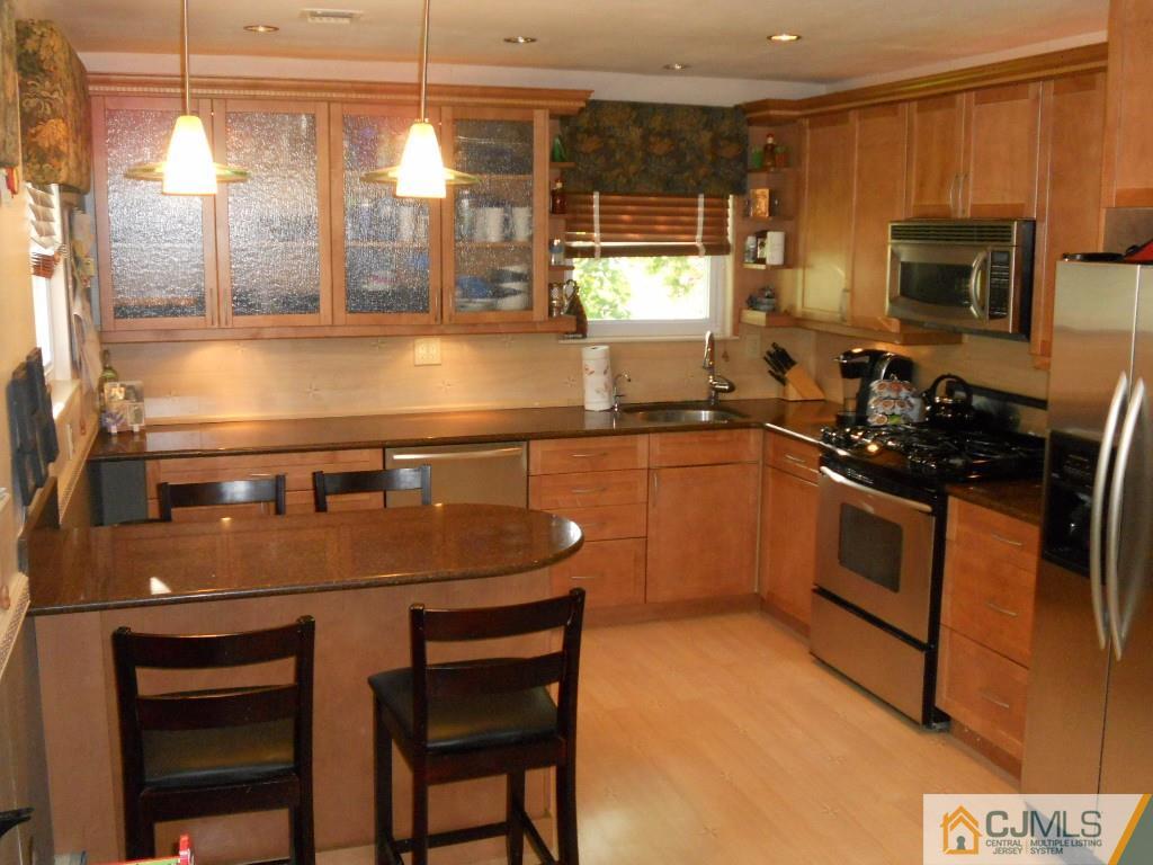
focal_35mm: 38
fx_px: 1266
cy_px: 432
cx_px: 576
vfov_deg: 37.7
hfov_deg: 49.0
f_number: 3.9
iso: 500
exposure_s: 1/30
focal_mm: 6.9
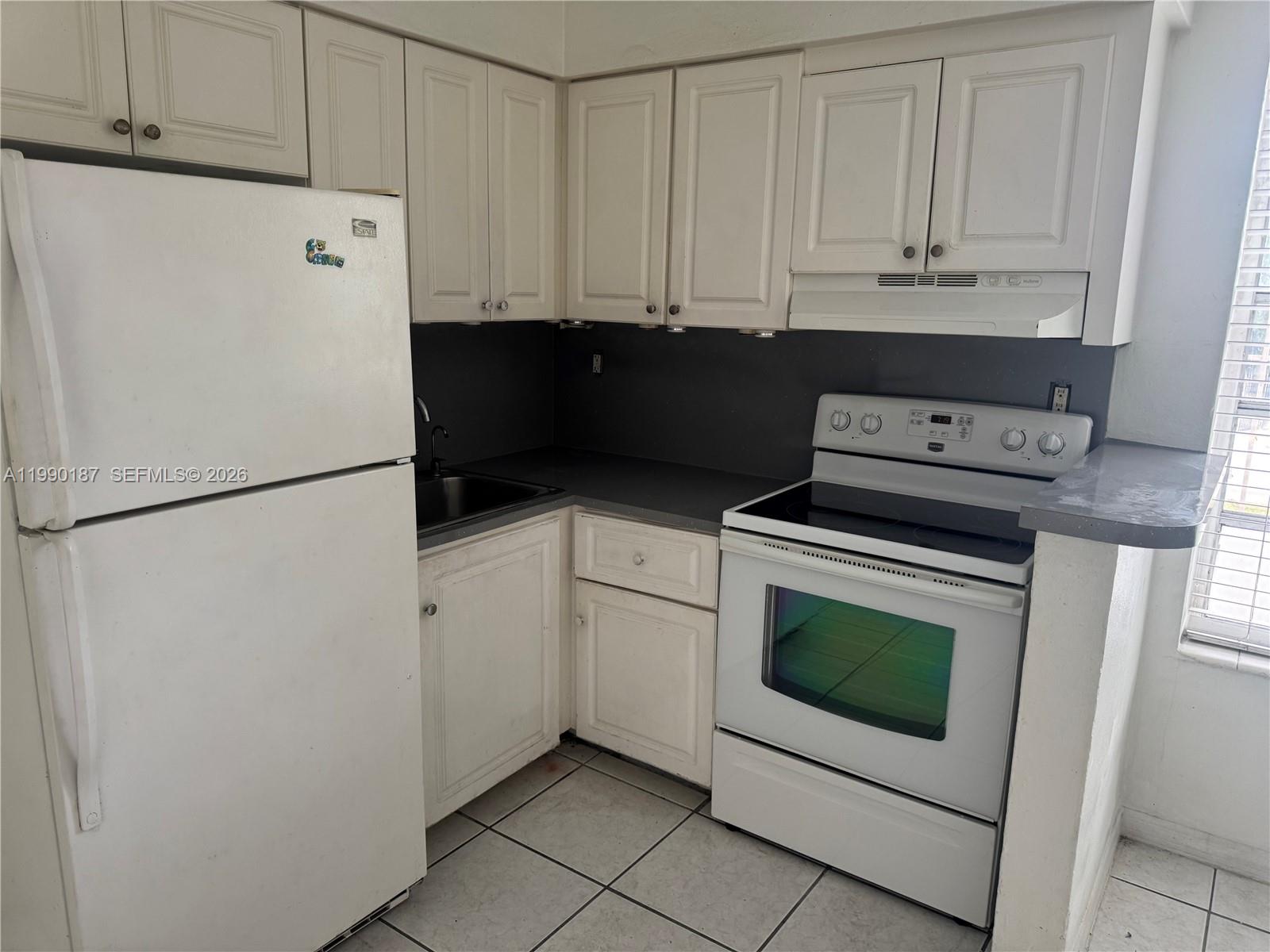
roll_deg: -1.2
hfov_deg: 71.6
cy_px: 476
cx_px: 635
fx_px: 881
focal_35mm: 24
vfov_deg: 56.8
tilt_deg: -11.7
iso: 160
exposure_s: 1/60
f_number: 1.78
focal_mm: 6.76
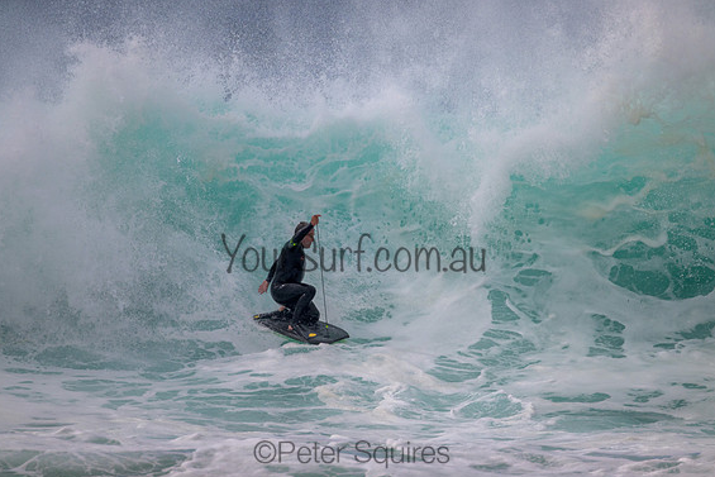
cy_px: 242
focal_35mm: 821
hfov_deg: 2.5
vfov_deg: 1.7
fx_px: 16309
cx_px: 352
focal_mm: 800
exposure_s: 1/2000
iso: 560
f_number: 11
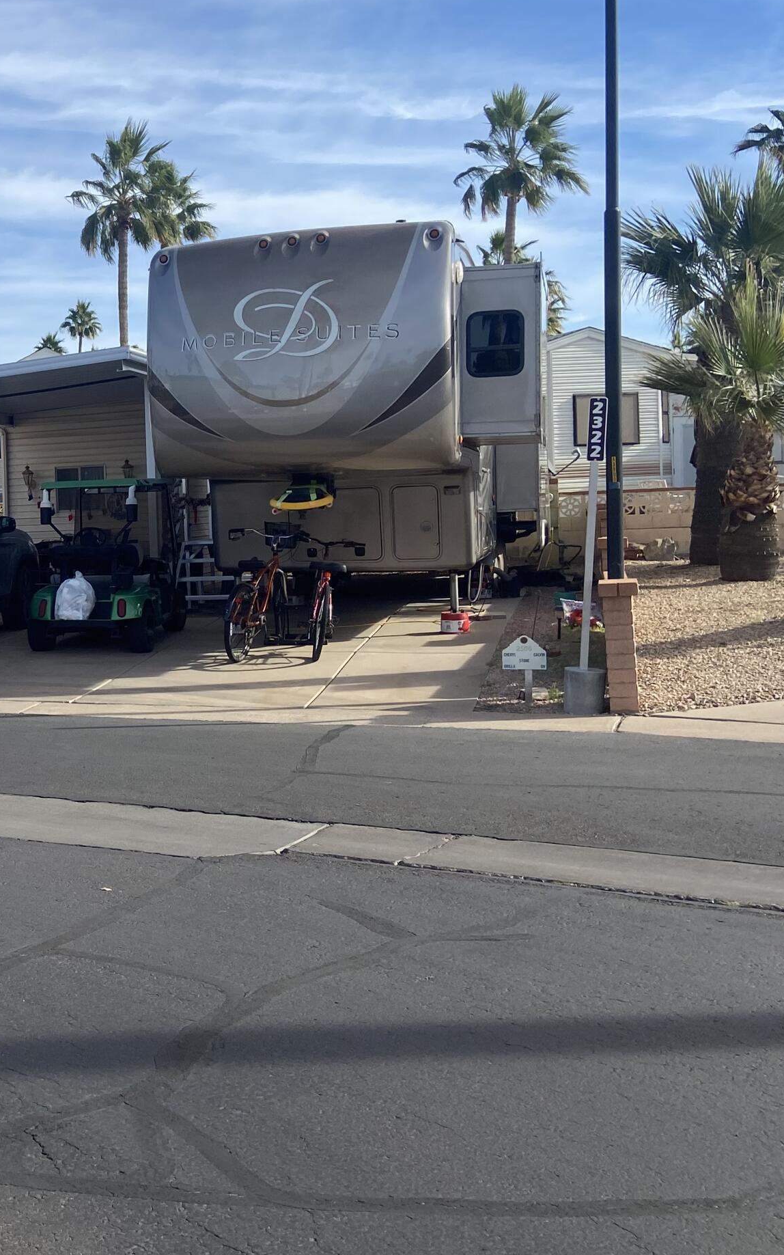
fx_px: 1539
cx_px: 1
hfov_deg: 27.0
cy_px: 564
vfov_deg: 44.3
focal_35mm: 45
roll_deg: +1.4
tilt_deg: -3.3
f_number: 1.8
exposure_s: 1/2463
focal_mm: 4.25
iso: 32
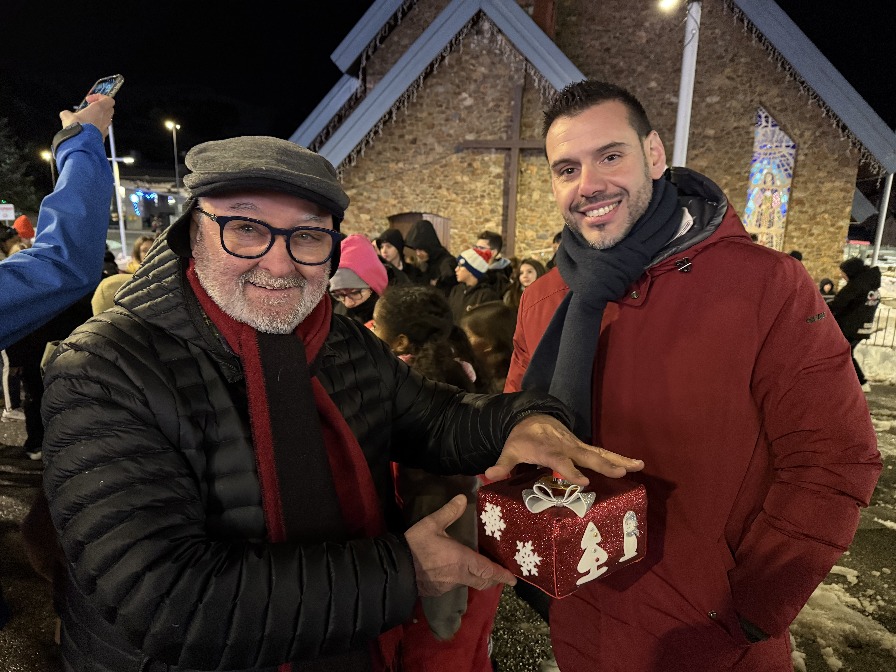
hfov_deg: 71.6
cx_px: 448
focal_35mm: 24
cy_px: 336
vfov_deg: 56.8
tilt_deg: -13.2
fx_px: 621
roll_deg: -1.6
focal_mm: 6.76
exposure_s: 1/25
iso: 800
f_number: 1.78
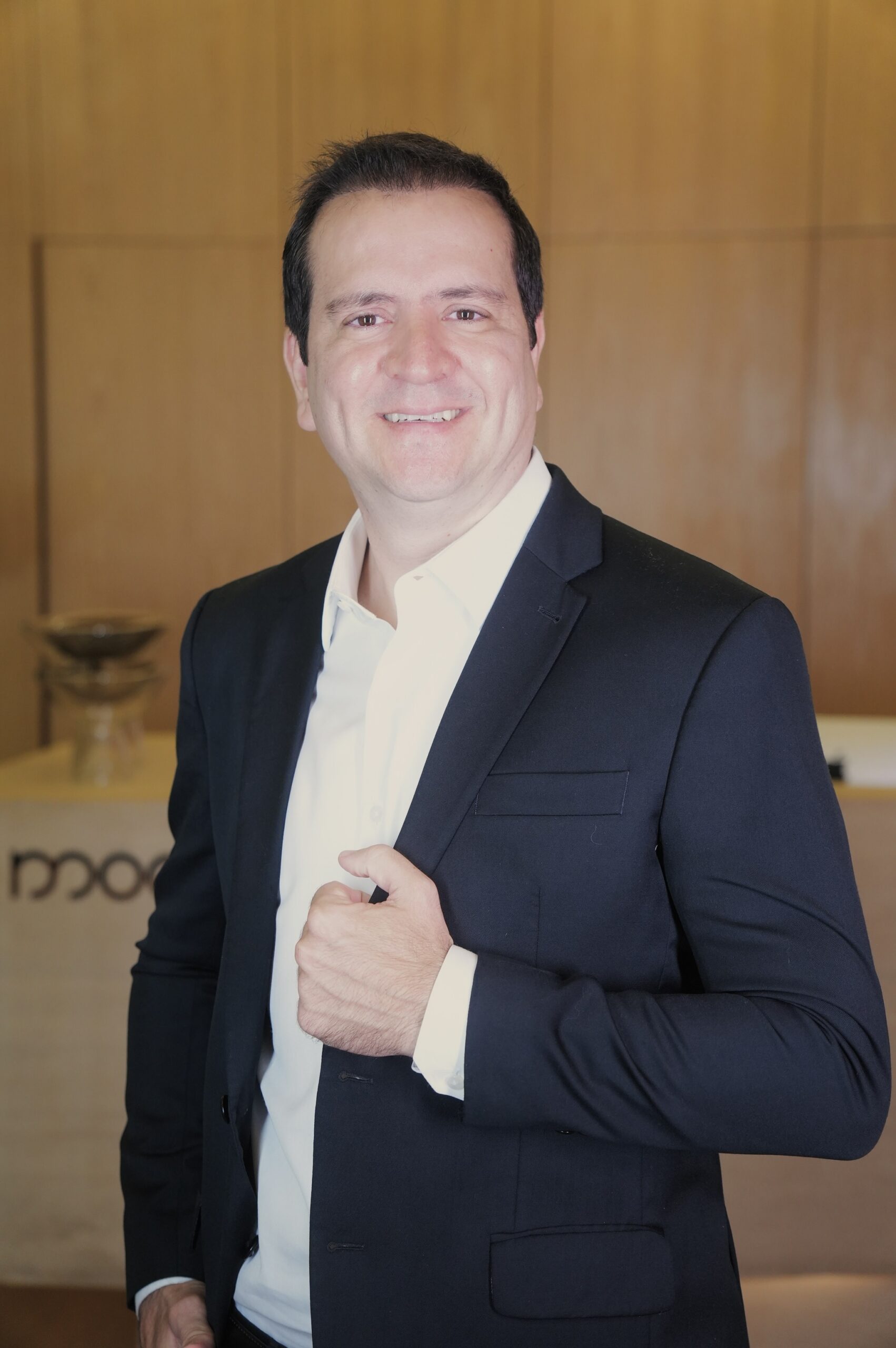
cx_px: 448
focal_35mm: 72
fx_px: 2693
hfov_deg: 18.9
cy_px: 674
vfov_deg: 28.1
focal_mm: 48
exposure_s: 1/125
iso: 800
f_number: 2.8
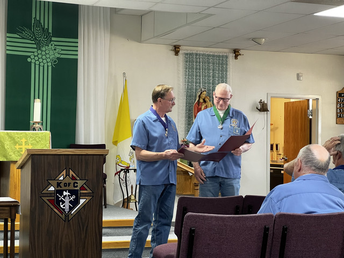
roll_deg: -0.6
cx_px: 172
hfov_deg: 25.3
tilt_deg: +1.5
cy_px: 129
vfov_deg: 19.1
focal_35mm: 77
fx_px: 765
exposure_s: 1/60
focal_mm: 9
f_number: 2.8
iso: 400
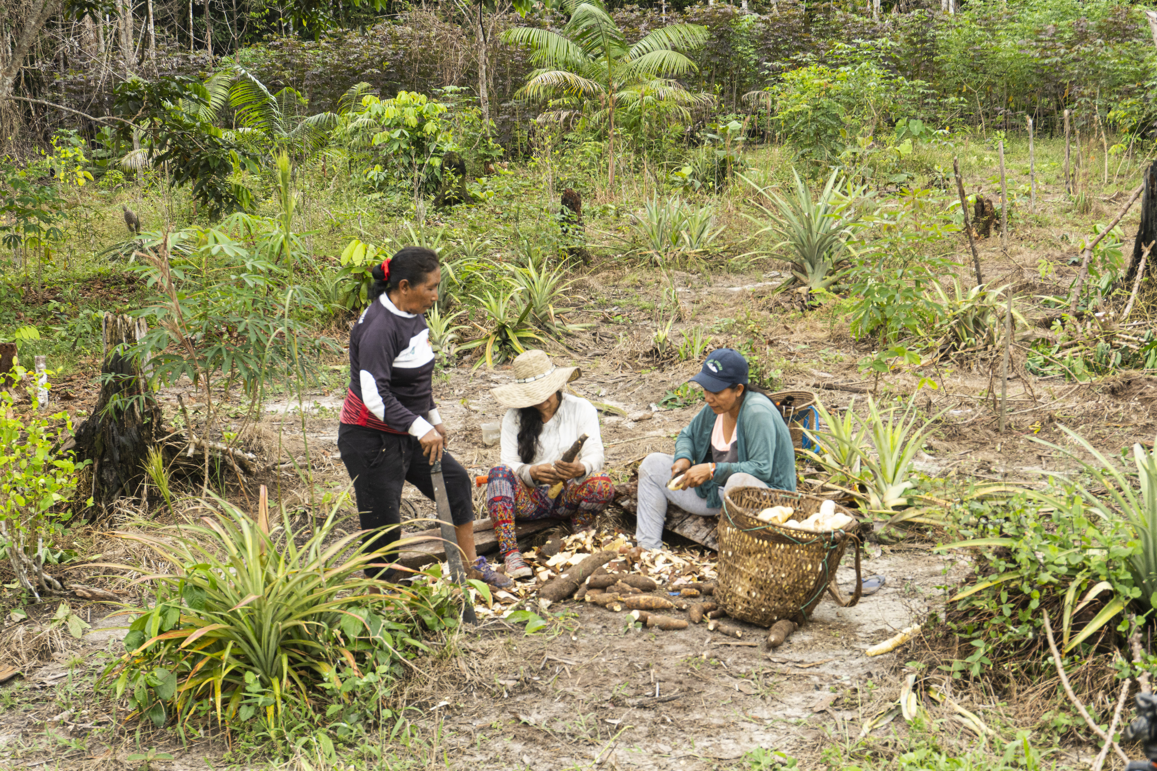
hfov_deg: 32.6
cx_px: 578
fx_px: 1976
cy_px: 386
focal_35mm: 62
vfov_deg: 22.1
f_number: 8
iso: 500
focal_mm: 41
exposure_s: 1/200
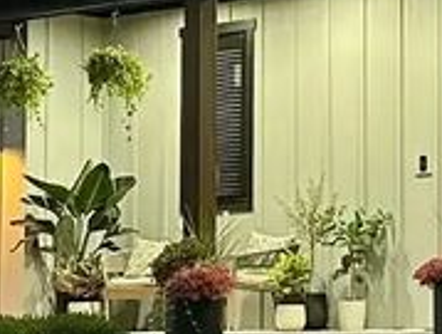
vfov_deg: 10.8
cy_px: 57
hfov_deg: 13.5
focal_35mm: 137
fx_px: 1753
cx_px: 662
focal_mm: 6.86
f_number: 1.78
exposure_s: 1/60
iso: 500
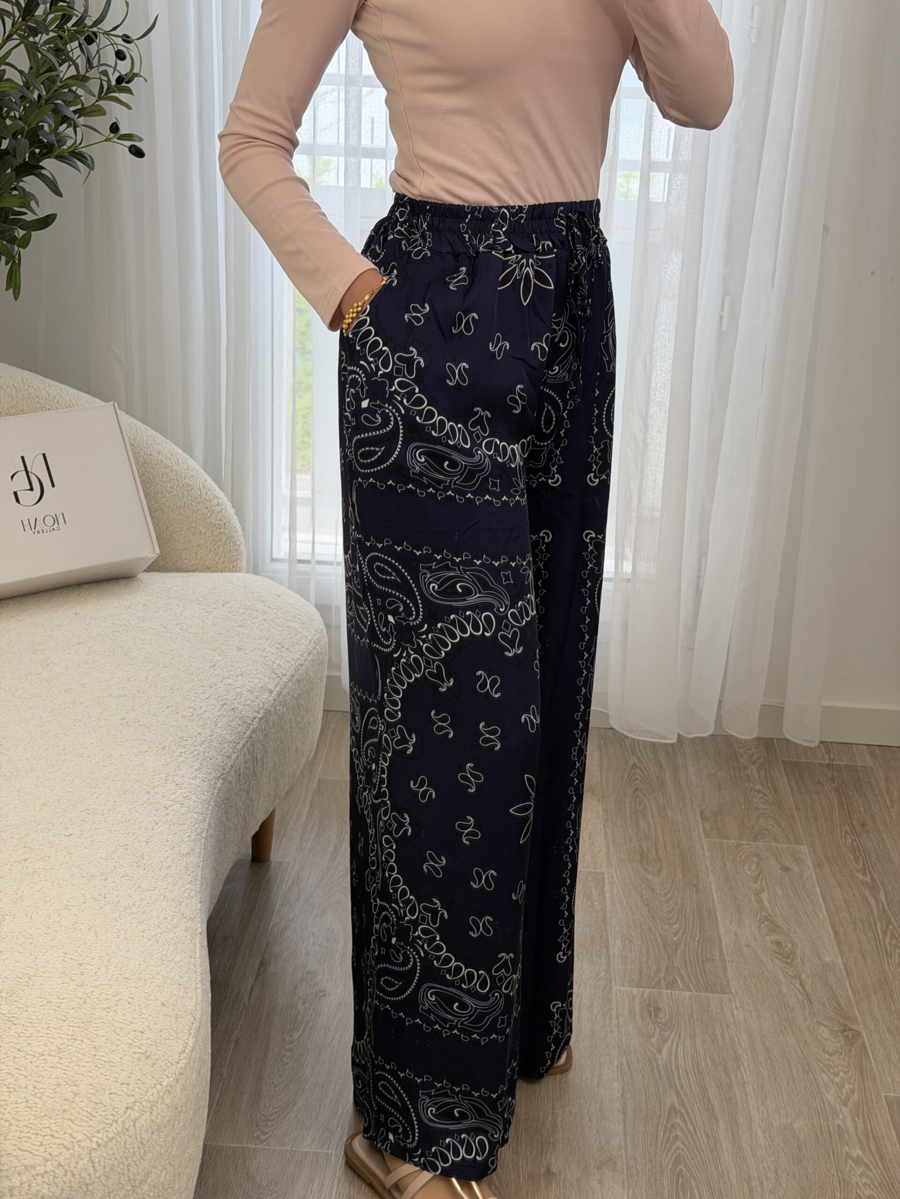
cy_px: 600
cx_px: 450
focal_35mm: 48
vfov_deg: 39.7
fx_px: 1664
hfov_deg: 30.3
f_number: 1.78
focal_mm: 6.76
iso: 50
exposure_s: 1/100
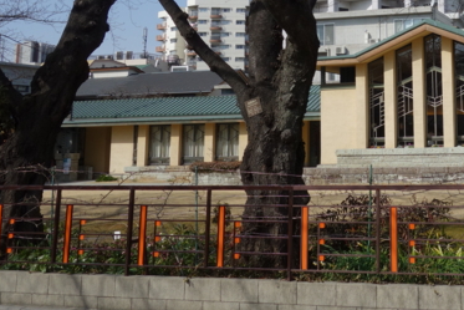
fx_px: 774
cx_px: 417
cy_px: -18
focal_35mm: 60
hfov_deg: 31.8
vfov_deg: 21.6
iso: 125
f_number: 5.6
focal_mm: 10.4
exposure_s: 1/800
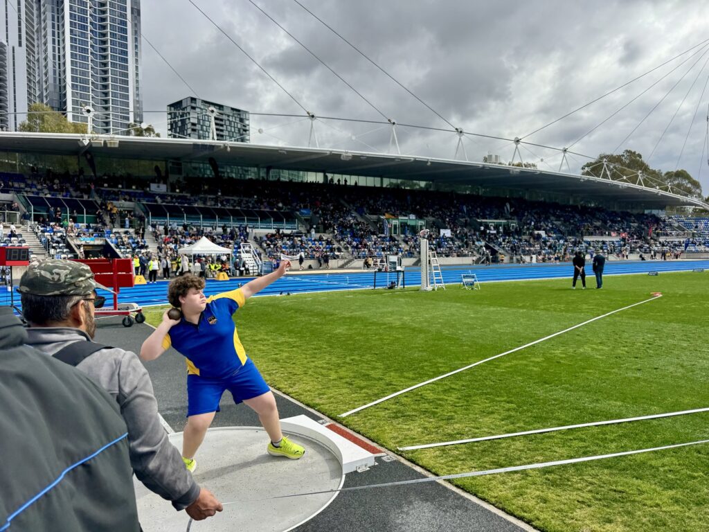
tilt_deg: -0.1
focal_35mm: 24
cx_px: 354
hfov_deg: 71.6
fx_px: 492
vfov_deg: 56.8
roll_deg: +2.8
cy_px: 266
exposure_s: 1/2833
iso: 80
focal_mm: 6.76
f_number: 1.78
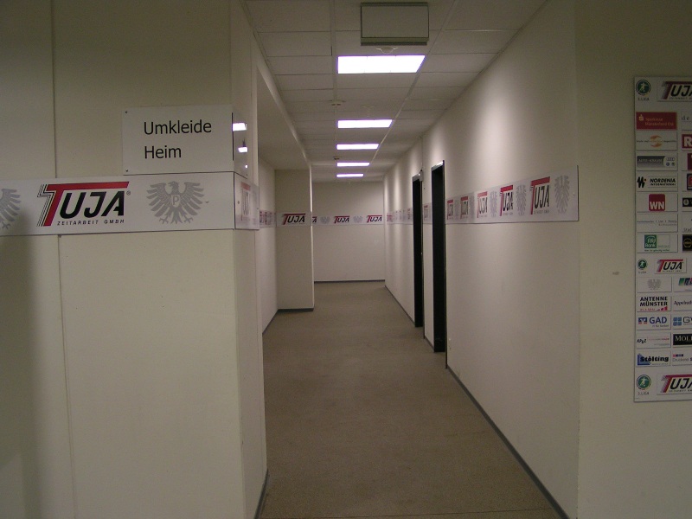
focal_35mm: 38
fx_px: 760
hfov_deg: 49.0
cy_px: 260
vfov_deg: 37.7
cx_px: 346
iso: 100
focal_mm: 5.8
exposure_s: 1/40
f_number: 2.8
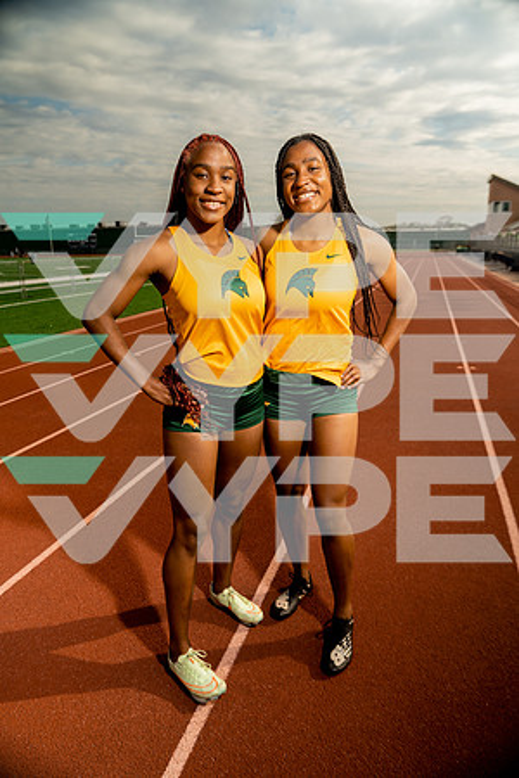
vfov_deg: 71.5
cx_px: 260
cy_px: 389
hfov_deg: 51.3
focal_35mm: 25
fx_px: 541
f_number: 3.5
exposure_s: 1/250
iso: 250
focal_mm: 25
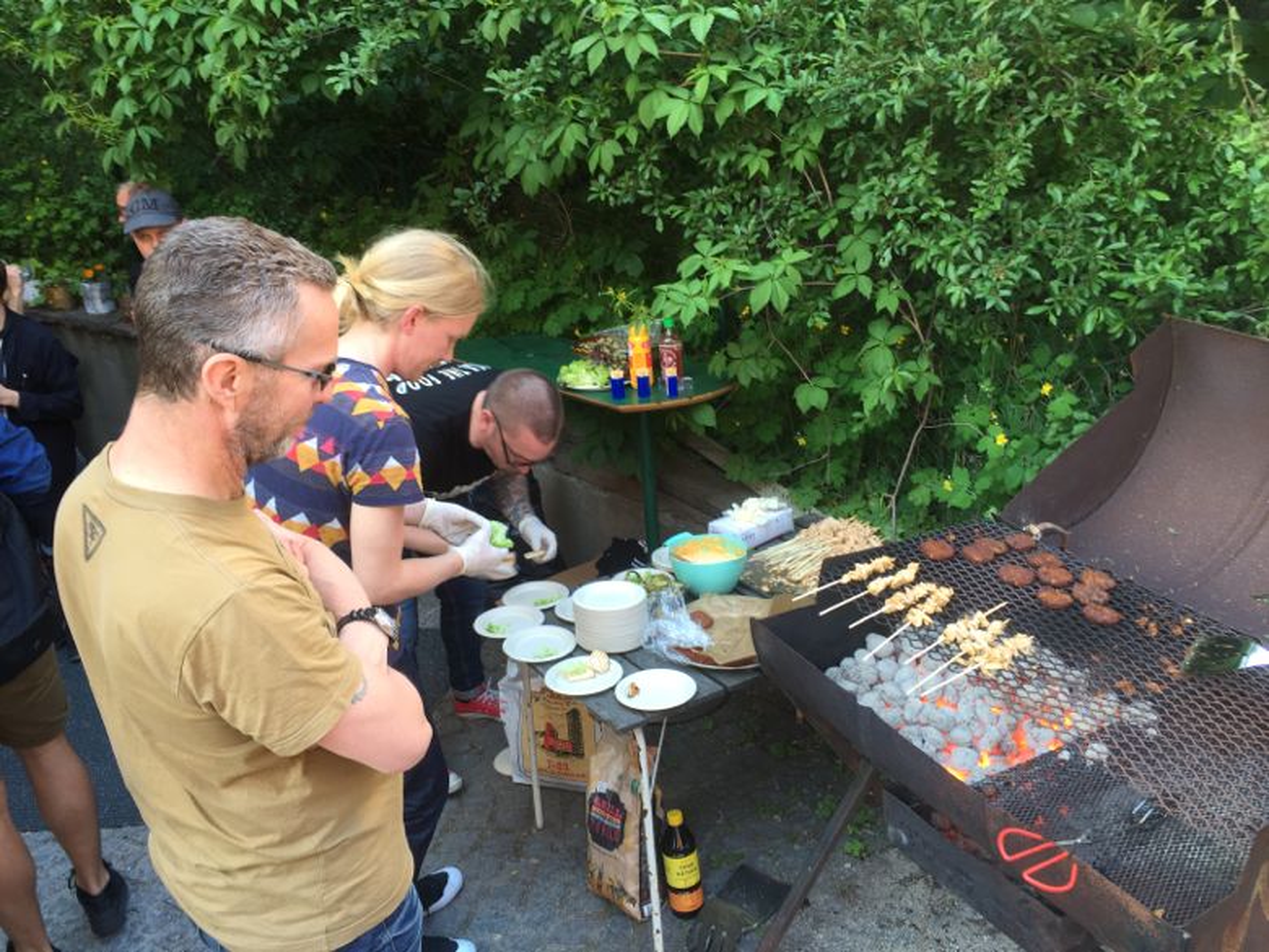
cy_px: 476
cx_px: 634
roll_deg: +1.8
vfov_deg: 48.2
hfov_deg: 61.7
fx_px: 1063
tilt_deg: -25.8
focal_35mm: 29
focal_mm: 4.15
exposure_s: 1/50
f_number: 2.2
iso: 32
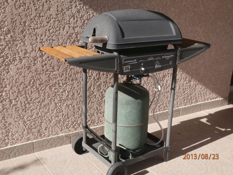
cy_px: 88
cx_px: 116
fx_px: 316
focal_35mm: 47
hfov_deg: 40.4
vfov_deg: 30.9
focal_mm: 8.29
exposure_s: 1/400
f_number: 4.2
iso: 100
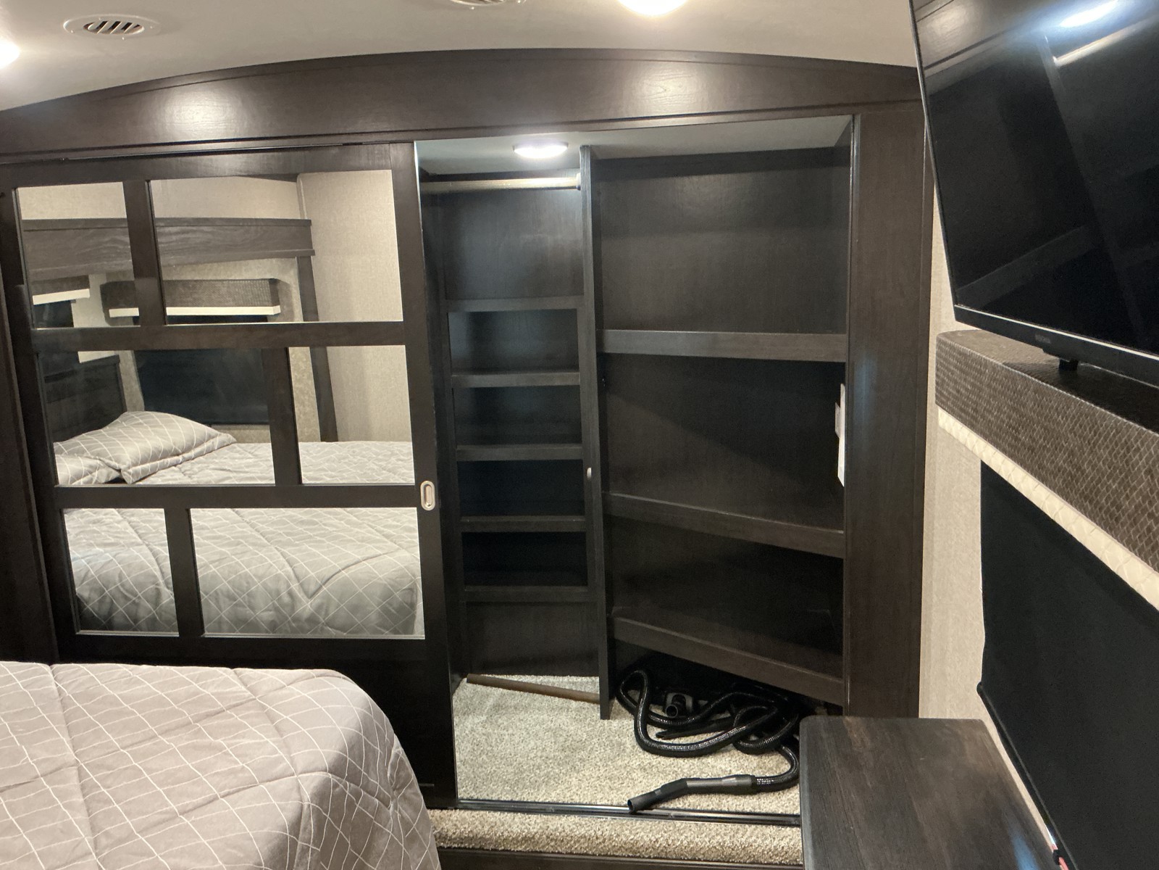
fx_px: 971
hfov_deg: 61.7
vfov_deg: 48.2
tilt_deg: -9.9
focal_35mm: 29
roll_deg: +1.4
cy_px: 435
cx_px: 580
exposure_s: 1/30
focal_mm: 3
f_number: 1.8
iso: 400
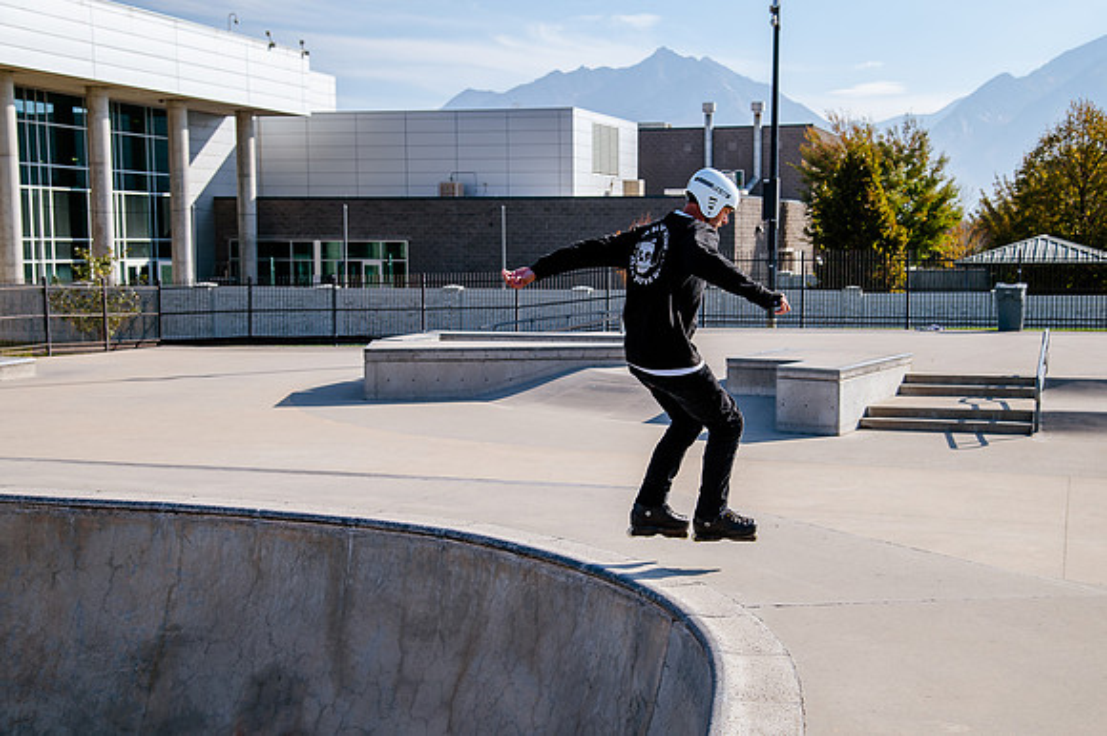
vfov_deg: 25.1
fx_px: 1658
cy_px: 369
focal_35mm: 54
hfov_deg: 36.9
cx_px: 578
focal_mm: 50
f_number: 6.3
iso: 200
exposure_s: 1/500
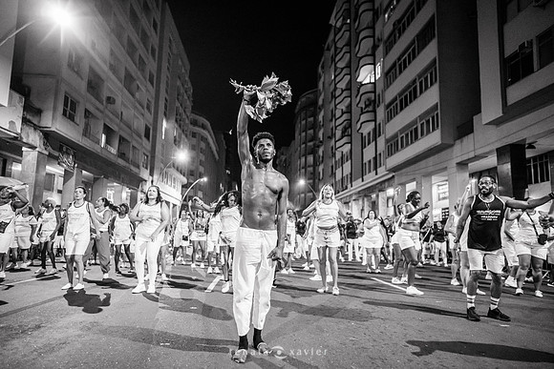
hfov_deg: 73.7
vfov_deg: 53.2
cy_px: 184
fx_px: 369
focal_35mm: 24
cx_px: 277
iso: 5000
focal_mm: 24
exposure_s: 1/200
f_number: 1.8
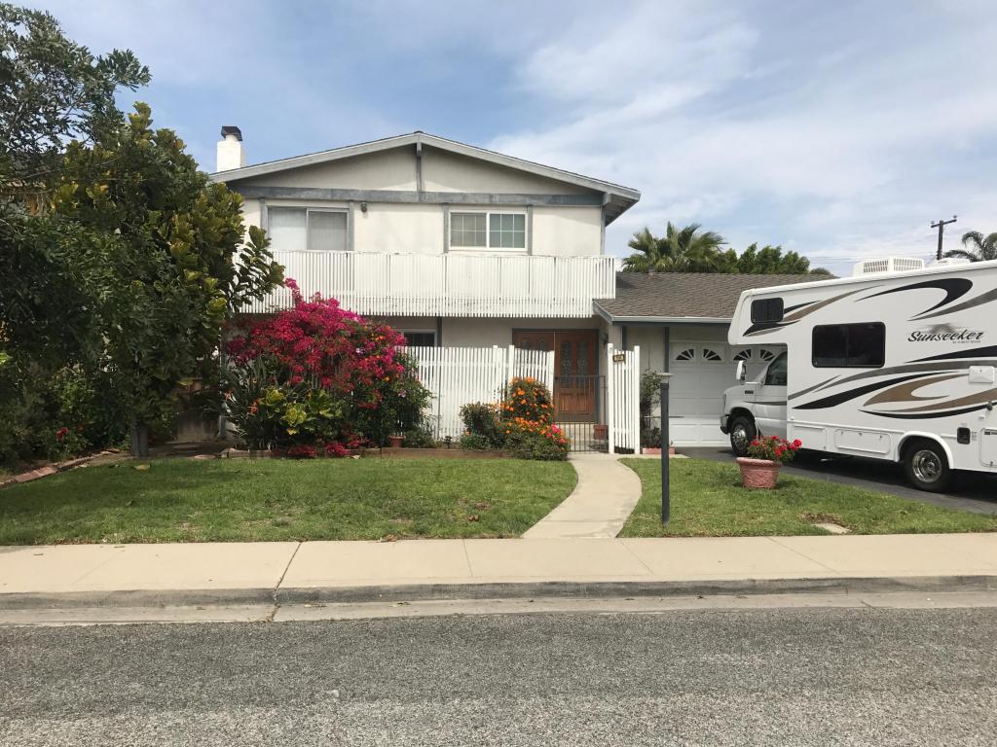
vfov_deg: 49.7
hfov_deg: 63.4
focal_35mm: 28
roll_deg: -0.7
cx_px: 498
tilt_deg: +0.7
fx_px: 806
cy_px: 374
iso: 20
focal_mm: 3.99
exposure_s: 1/3300
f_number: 1.8
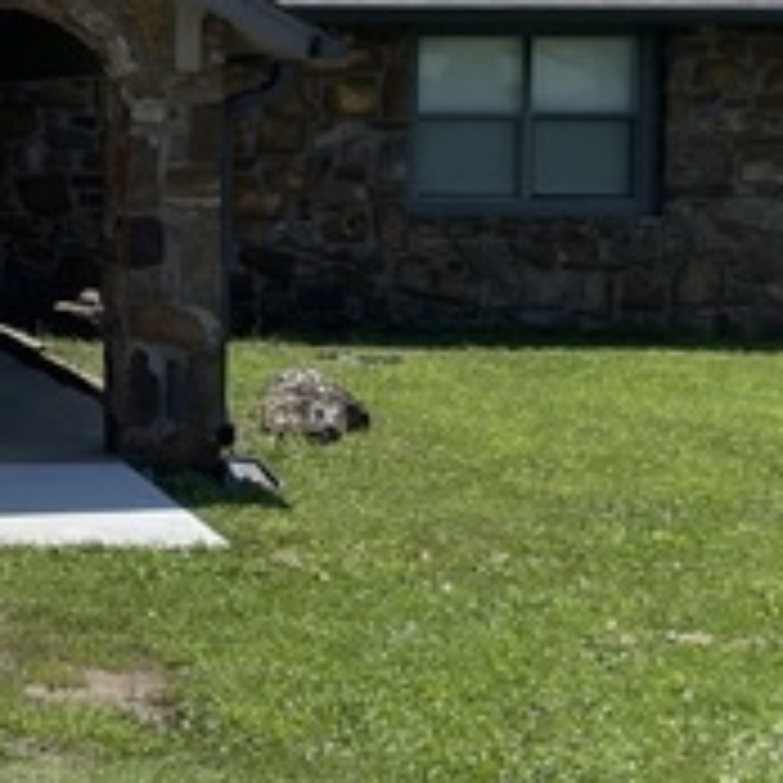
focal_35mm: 88
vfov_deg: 19.6
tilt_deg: -0.2
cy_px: 176
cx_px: -457
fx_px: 2252
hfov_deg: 17.4
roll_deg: -0.9
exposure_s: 1/5814
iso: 32
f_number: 1.6
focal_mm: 4.2
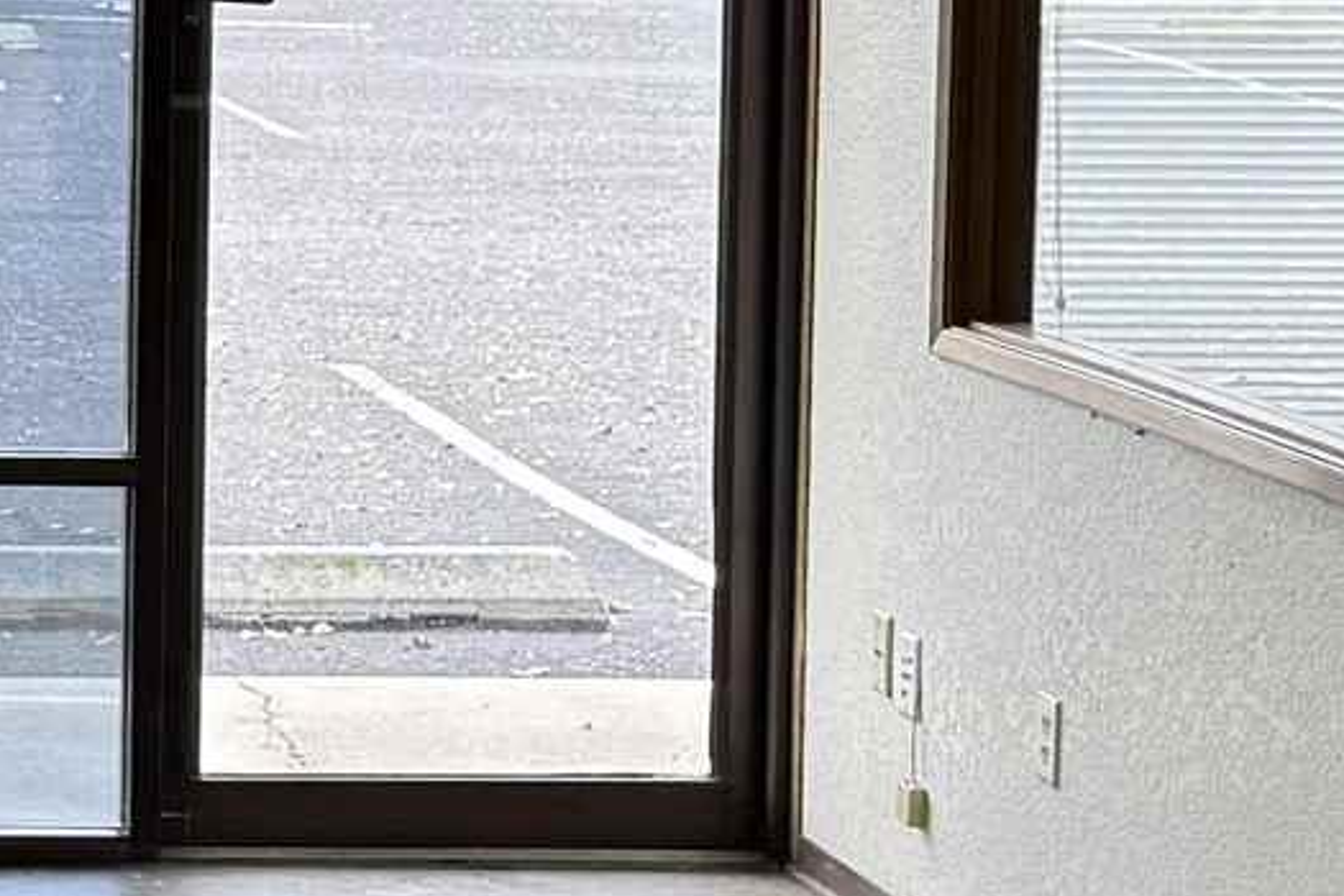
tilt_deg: -3.2
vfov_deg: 9.4
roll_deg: -0.7
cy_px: 77
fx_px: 5450
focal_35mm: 146
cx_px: -474
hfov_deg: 13.5
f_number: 1.78
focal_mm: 6.76
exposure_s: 1/120
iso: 160
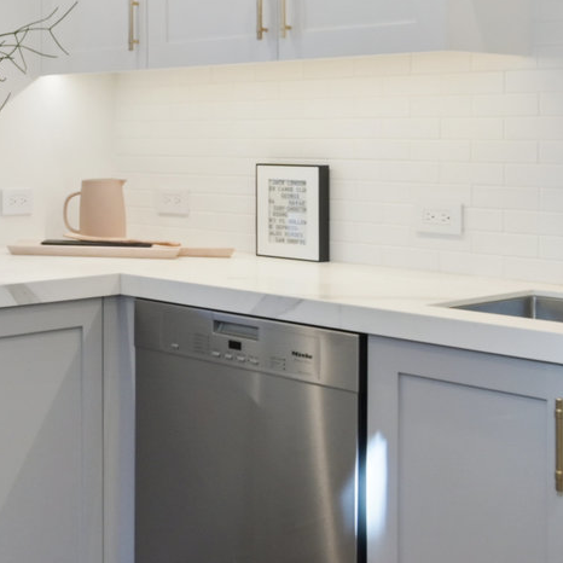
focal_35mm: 62
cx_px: -82
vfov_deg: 27.3
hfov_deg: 25.4
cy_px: 141
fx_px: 1141
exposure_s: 1/20
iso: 400
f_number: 11
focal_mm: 17
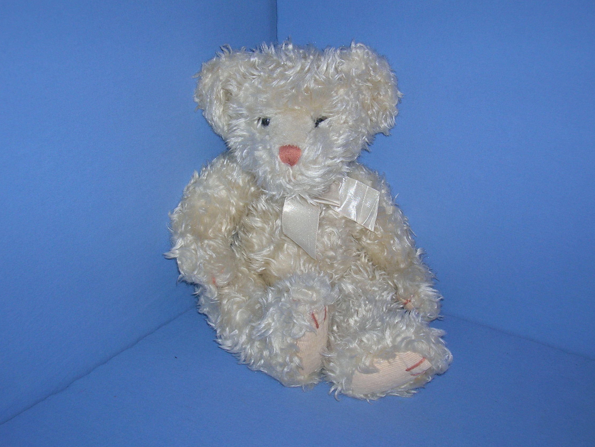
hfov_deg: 37.5
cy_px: 221
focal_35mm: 51
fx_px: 877
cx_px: 292
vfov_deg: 28.6
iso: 50
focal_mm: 8.4
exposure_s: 1/60.1
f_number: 3.3
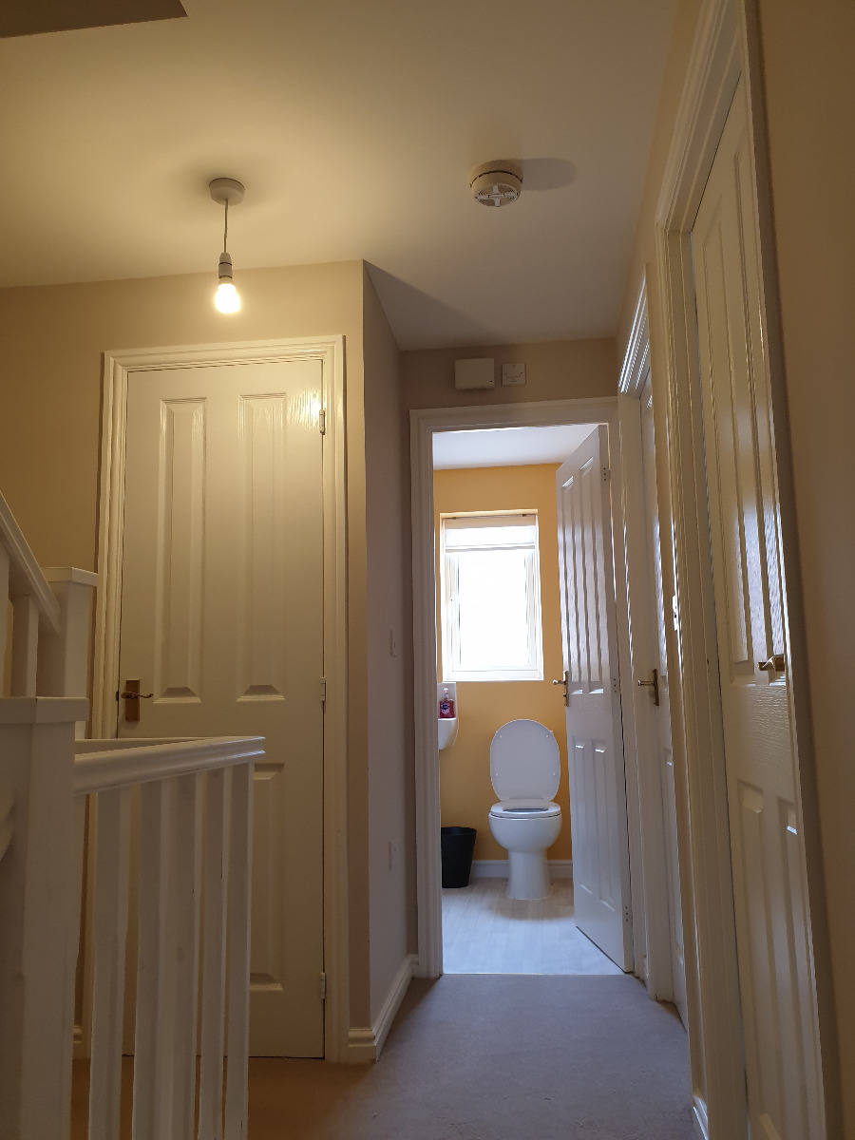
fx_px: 856
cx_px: 428
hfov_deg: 53.1
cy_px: 570
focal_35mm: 26
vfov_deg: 67.3
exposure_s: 1/50
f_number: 2.4
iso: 100
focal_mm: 4.3
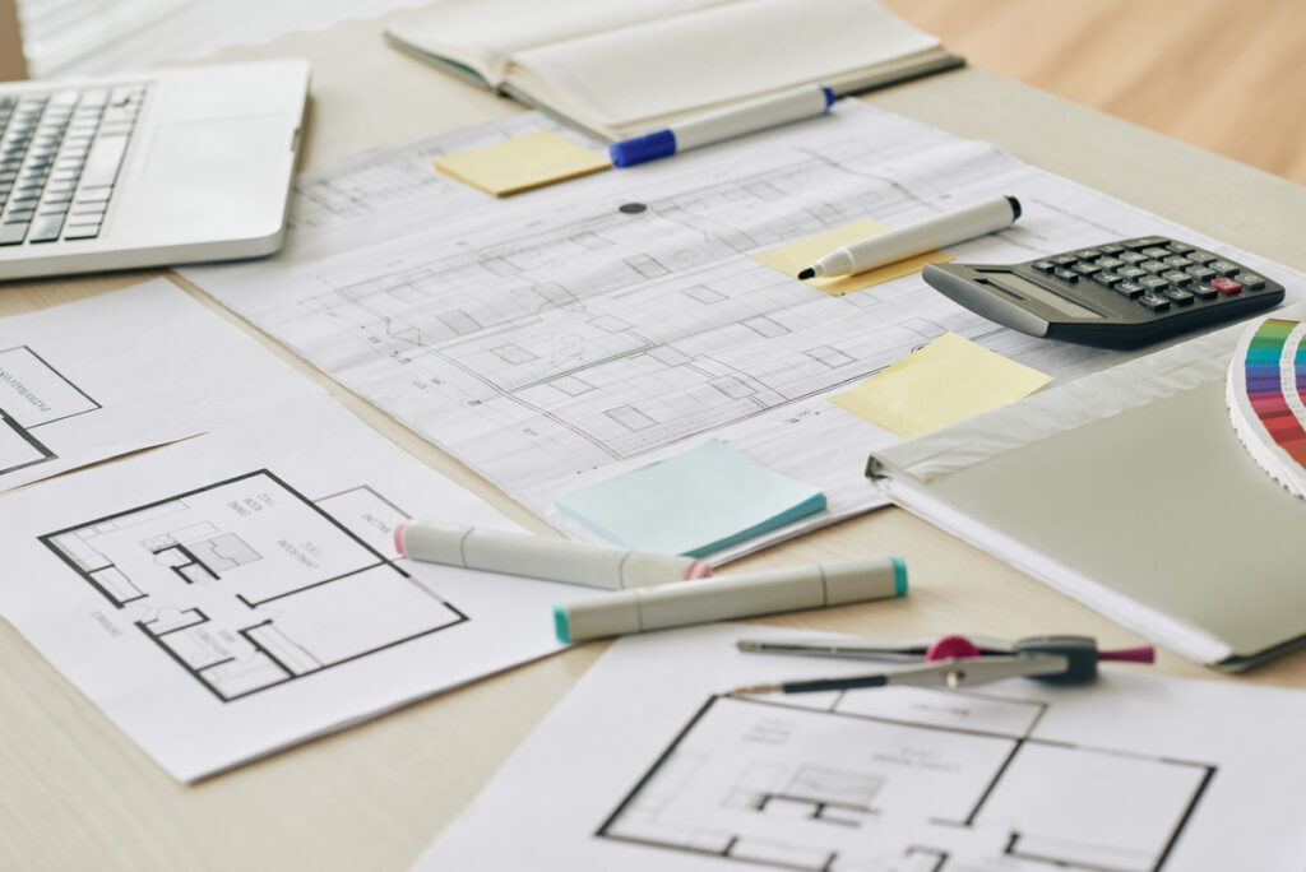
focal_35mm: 85
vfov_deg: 16.1
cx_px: 653
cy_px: 436
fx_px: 3085
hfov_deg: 23.9
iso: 800
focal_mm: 85
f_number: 5.6
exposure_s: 1/250
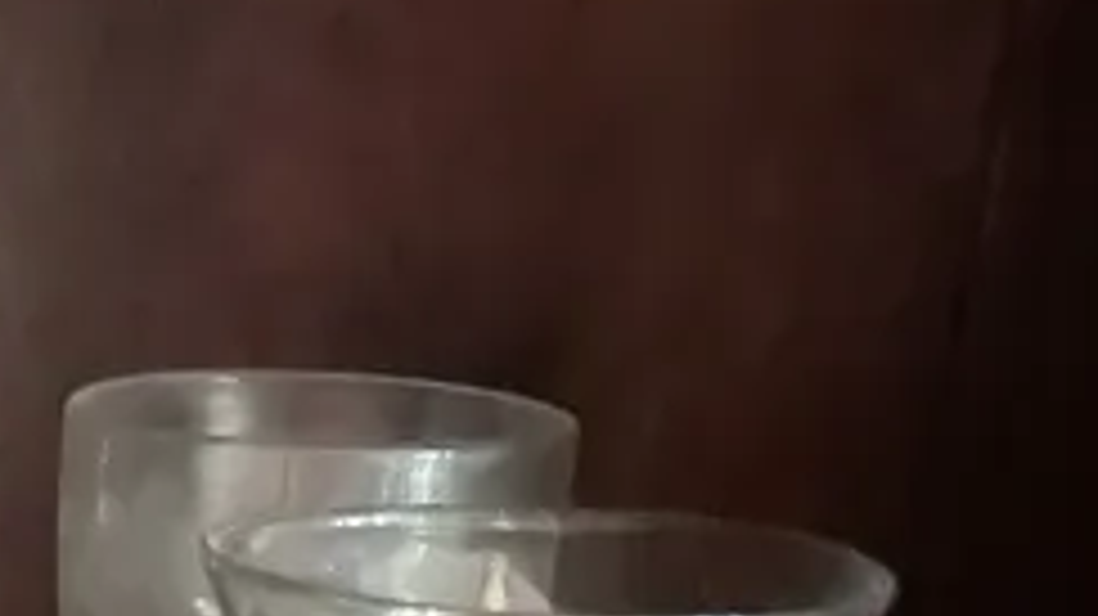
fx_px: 2706
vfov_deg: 12.3
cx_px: -626
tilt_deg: -19.4
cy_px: 958
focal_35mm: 93
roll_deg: +0.7
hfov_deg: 19.5
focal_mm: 4.2
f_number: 1.6
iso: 1250
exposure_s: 1/20
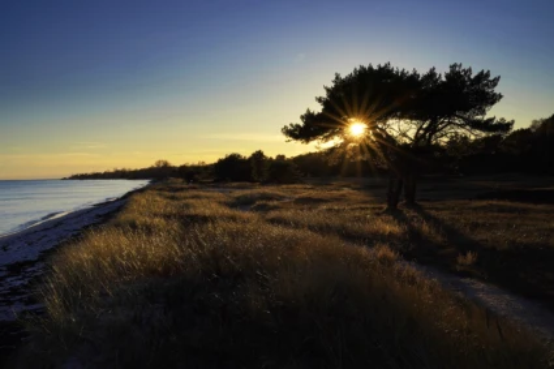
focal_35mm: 37
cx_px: 277
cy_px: 184
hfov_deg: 51.9
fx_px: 569
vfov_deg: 35.9
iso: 400
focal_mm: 37
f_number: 22
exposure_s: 1/250
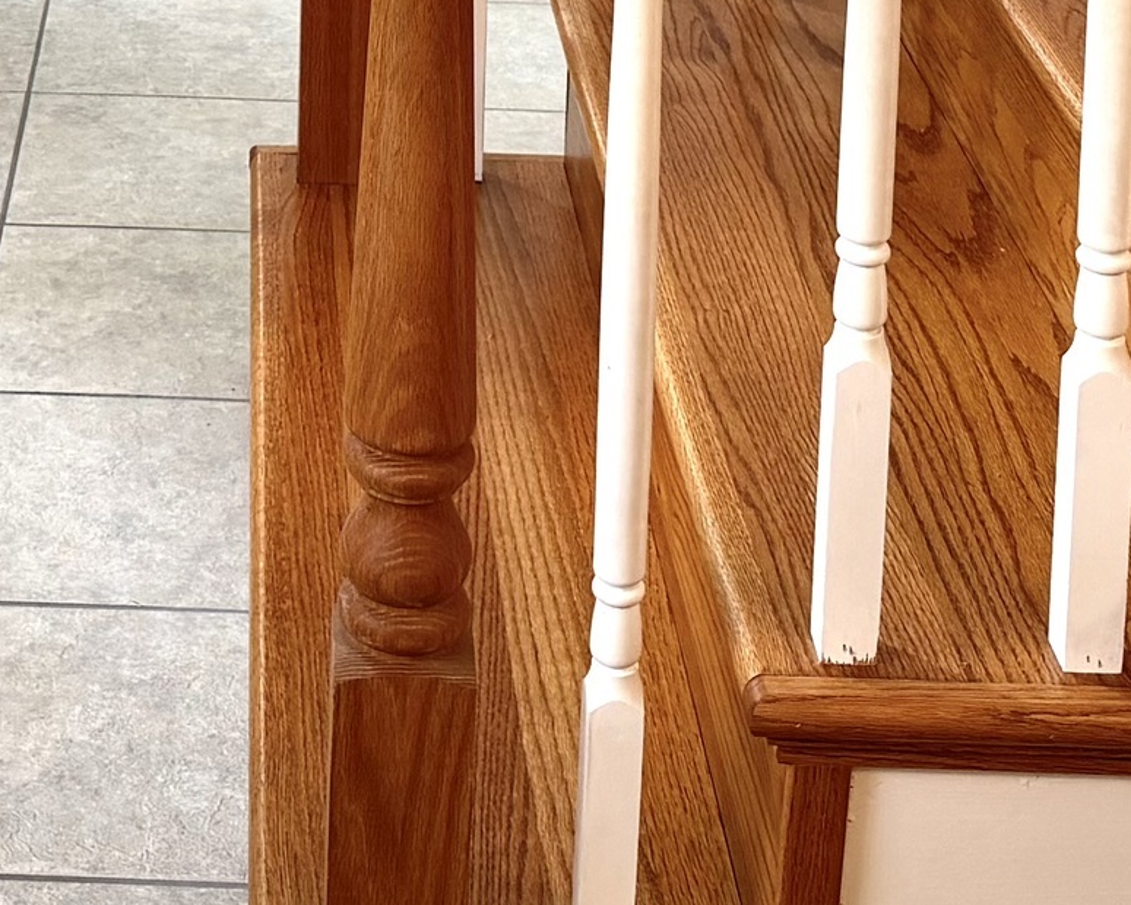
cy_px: -696
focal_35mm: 93
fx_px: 3113
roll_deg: -0.8
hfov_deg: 20.3
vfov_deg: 14.6
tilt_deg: -8.0
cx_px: 213
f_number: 1.78
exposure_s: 1/60
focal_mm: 6.76
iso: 100
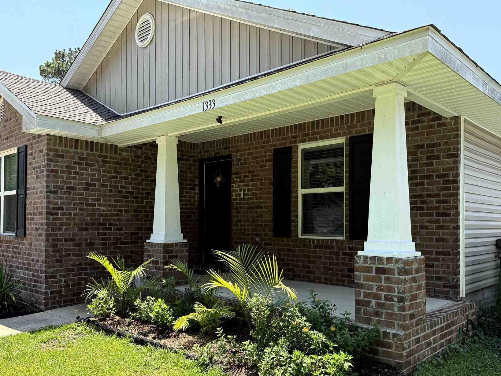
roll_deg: -0.4
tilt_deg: +1.9
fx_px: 434
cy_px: 210
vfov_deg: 46.7
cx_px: 248
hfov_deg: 60.0
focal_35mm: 30
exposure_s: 1/2110
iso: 100
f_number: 1.78
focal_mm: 6.76
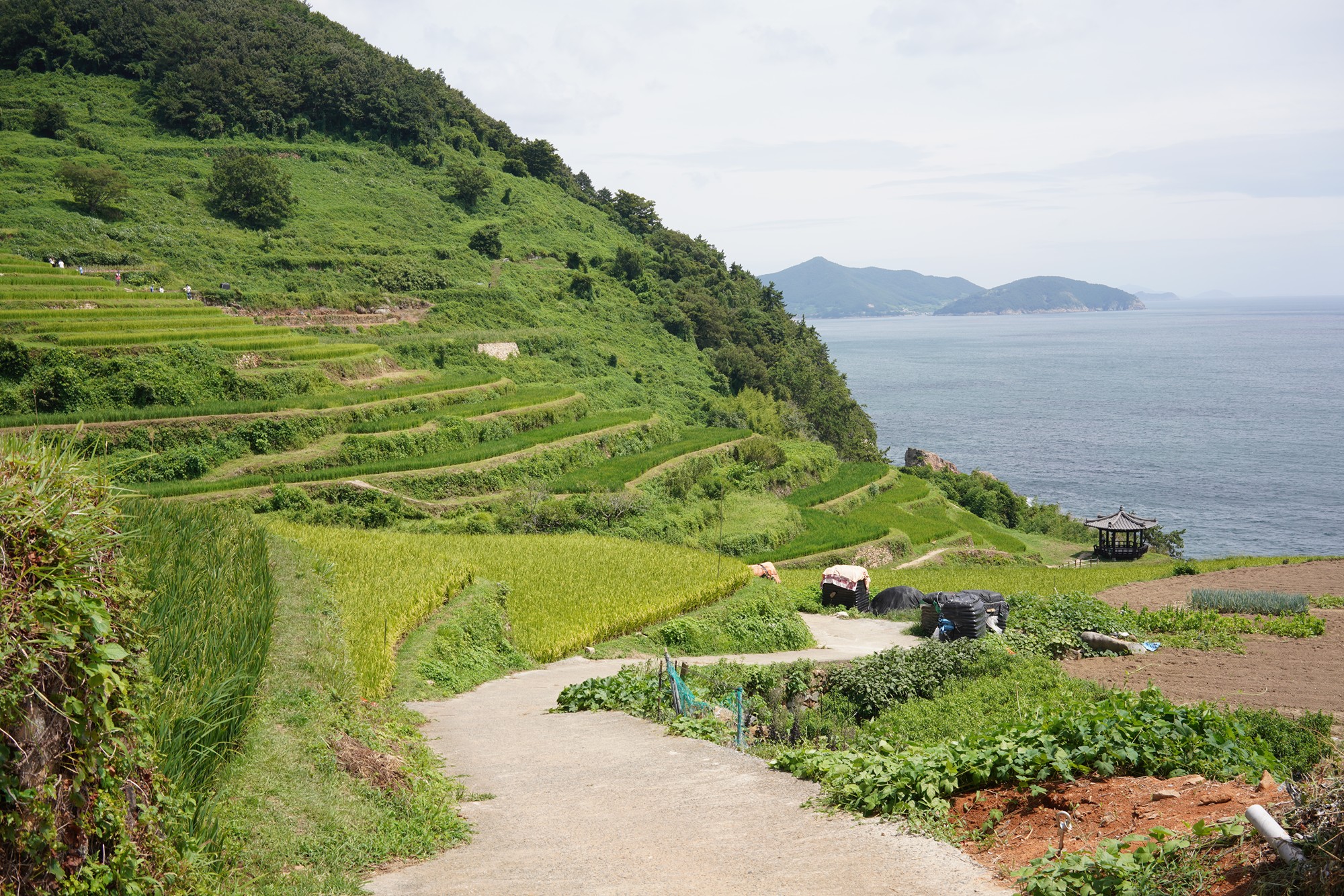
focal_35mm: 35
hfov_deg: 54.4
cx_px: 672
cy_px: 448
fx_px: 1307
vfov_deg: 37.9
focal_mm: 35
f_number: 10
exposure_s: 1/125
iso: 100
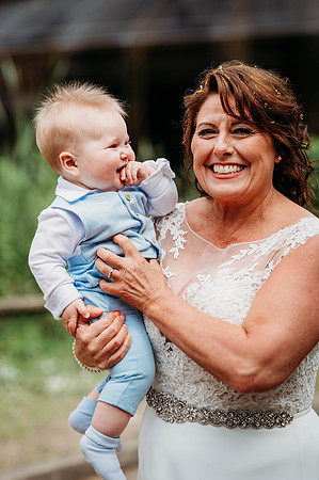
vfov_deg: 23.9
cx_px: 160
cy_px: 240
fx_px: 1132
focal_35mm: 85
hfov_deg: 16.0
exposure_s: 1/2500
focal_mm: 85
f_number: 2.5
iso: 100
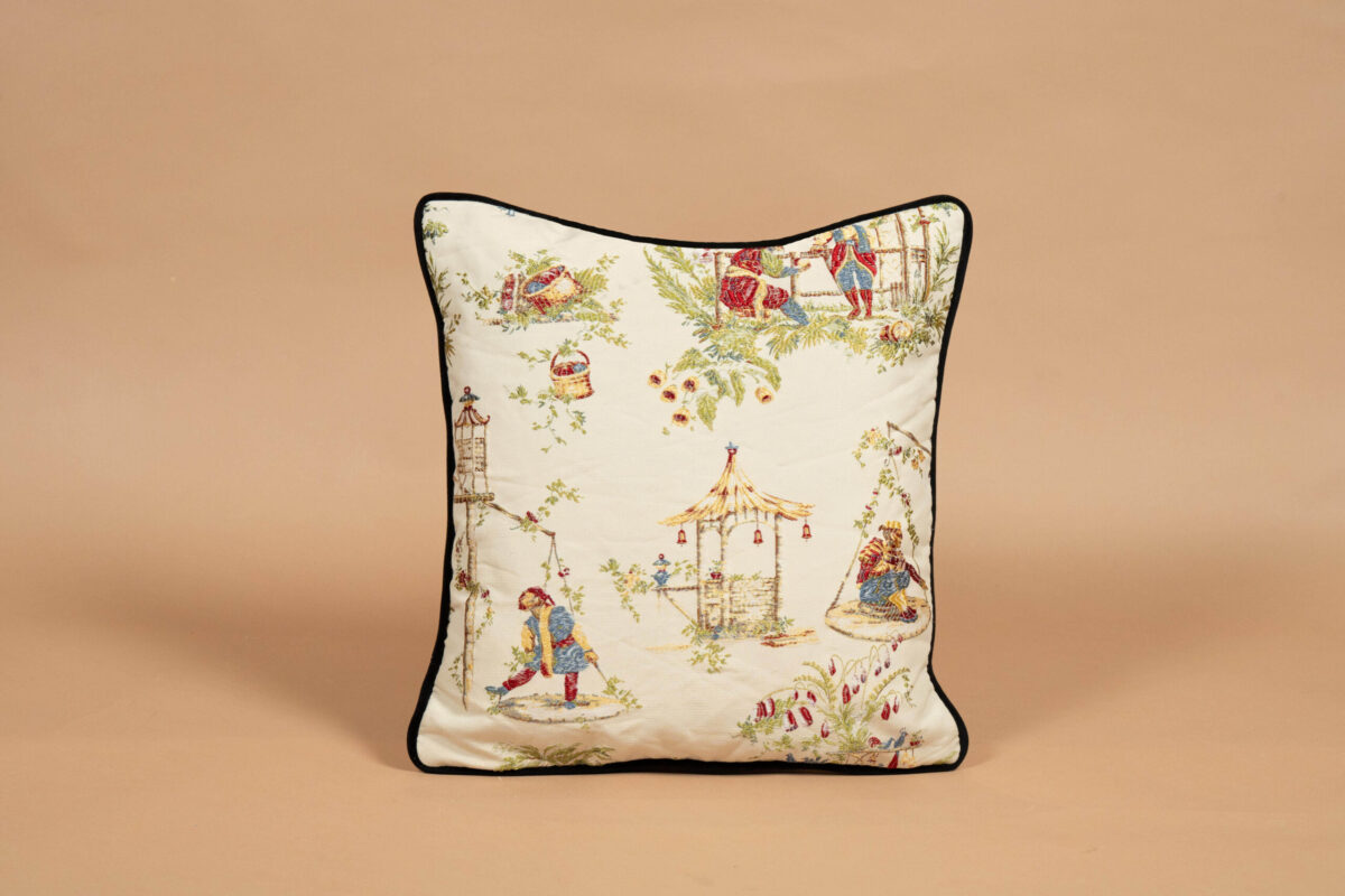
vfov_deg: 11.7
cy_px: 448
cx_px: 672
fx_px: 4371
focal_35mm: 117
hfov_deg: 17.5
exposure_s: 1/125
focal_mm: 117
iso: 2000
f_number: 10
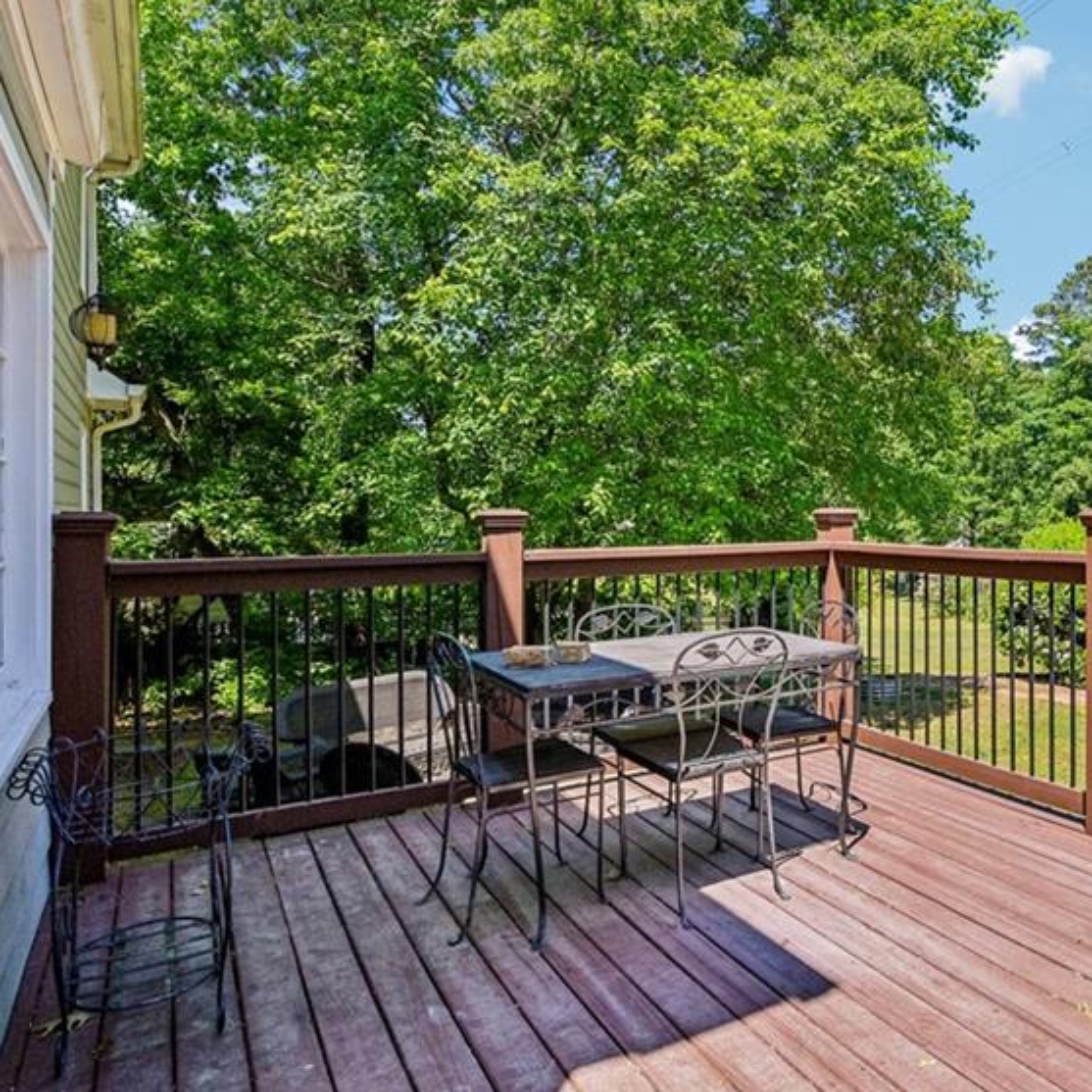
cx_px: 814
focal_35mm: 26
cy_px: 509
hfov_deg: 58.3
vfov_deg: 61.3
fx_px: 920
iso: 400
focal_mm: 16.5
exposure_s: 1/800
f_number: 8
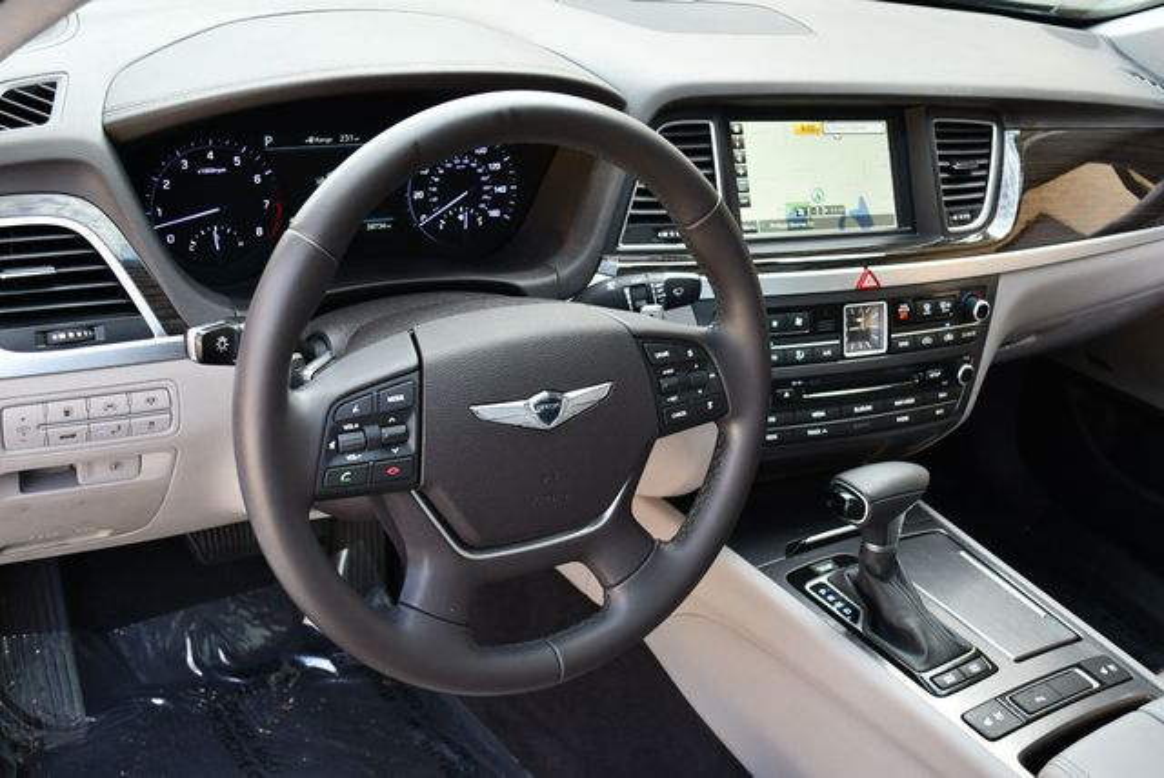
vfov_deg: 33.5
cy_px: 389
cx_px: 582
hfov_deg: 48.4
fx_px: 1294
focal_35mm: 40
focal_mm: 20
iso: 640
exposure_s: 1/250
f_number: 3.8
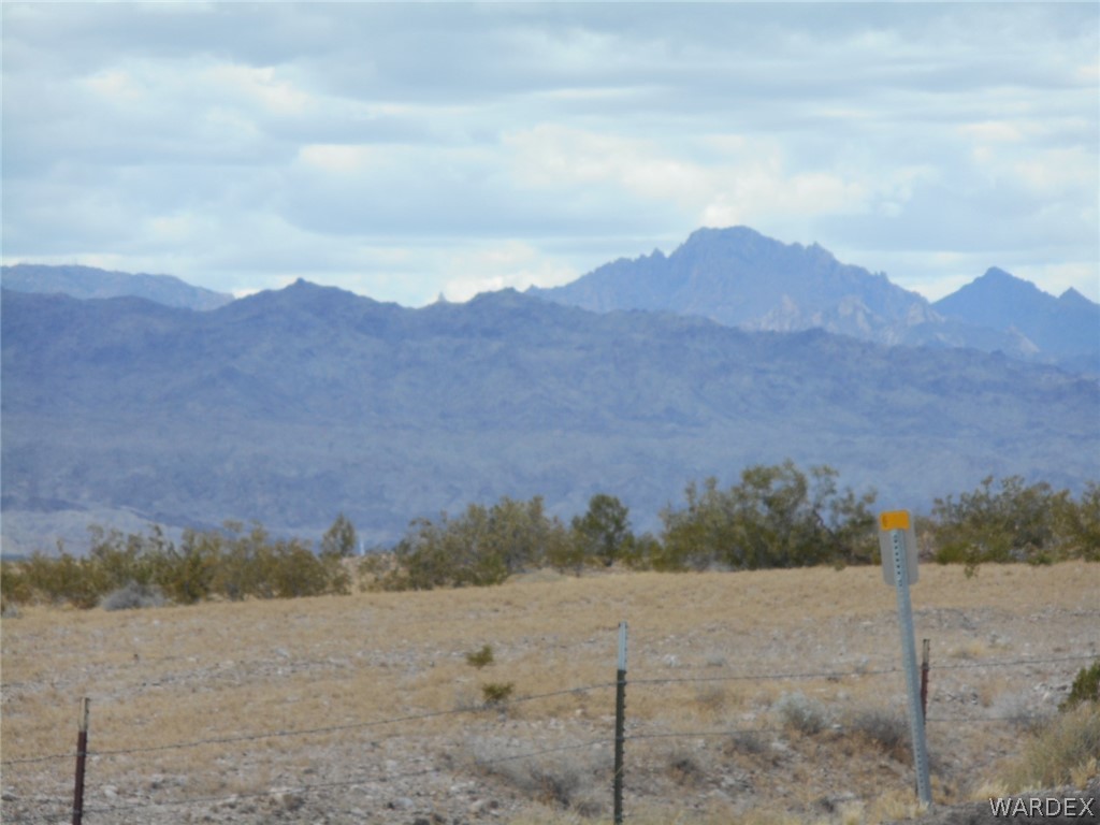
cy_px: 412
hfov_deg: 9.9
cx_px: 550
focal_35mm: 200
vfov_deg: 7.4
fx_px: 6355
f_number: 6.6
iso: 80
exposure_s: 1/250
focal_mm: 36
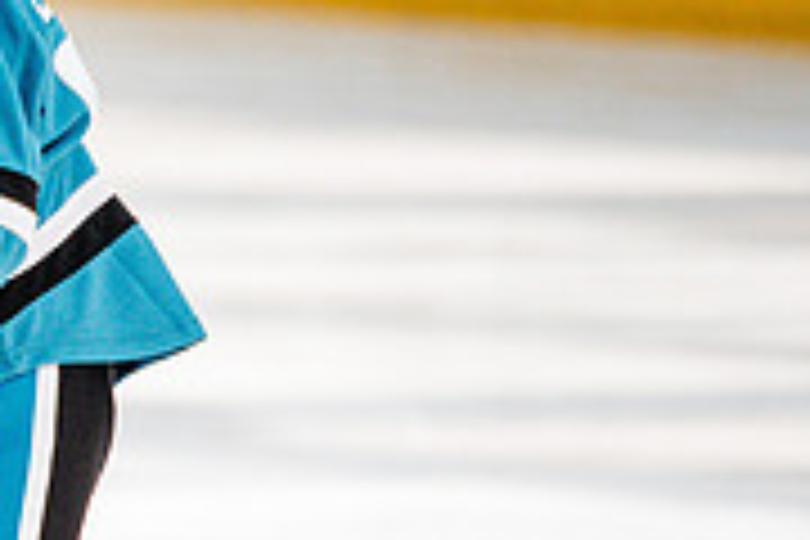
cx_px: -673
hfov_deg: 1.9
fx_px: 24613
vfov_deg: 1.3
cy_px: 553
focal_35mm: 1094
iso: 1250
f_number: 3.2
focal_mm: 261
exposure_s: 1/3200
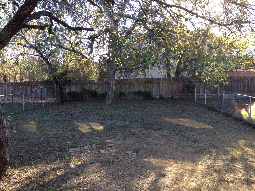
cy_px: 96
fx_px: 258
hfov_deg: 52.6
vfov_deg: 40.7
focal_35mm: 35
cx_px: 128
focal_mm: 4.28
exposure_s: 1/131
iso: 50
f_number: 2.4
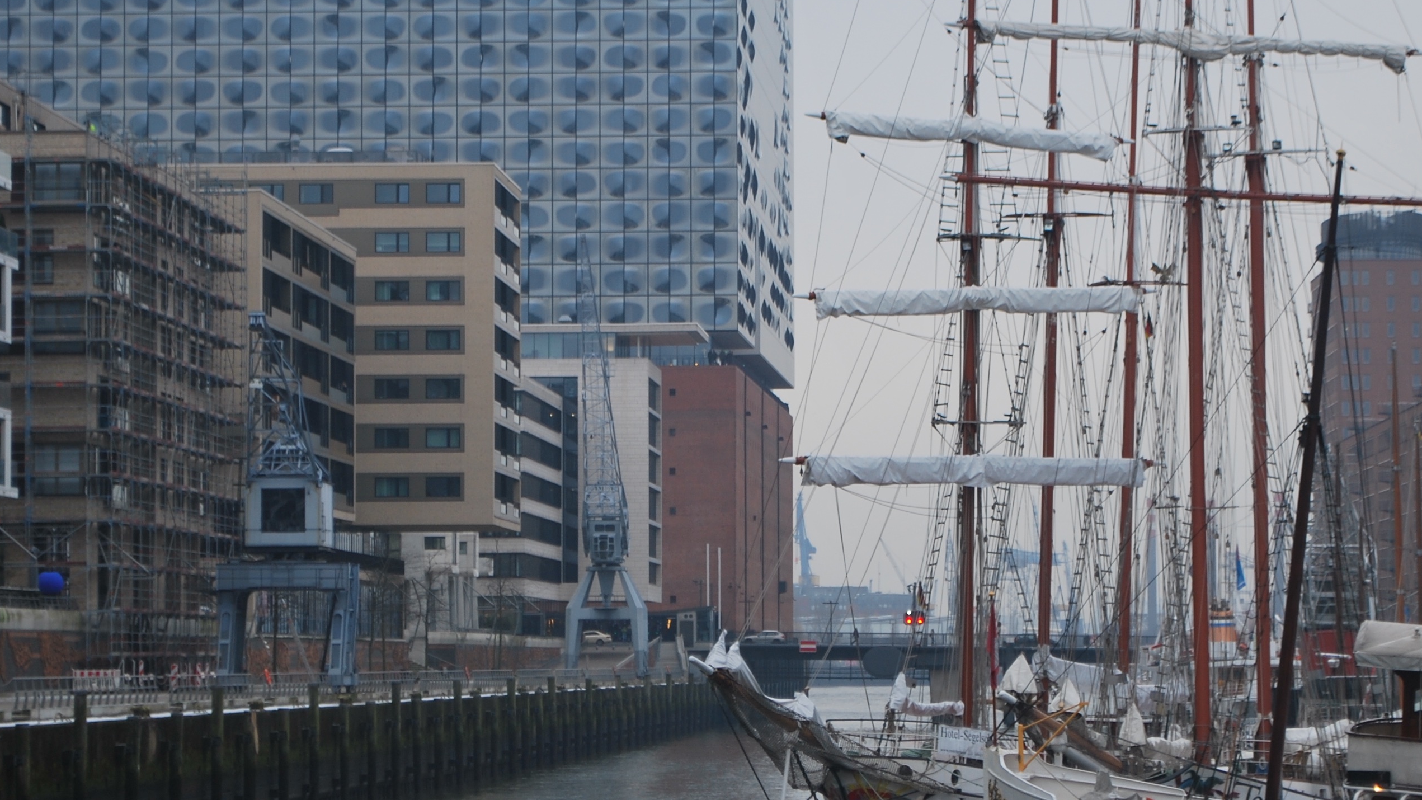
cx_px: 916
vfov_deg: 9.2
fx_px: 4970
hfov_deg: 16.3
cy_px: 386
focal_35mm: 132
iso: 110
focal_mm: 55
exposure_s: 1/125
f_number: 5.6
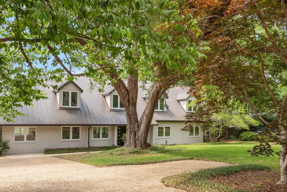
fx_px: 239
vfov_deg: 43.3
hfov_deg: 61.9
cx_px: 142
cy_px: 120
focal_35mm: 30
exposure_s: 1/40
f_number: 9
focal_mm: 19
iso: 100
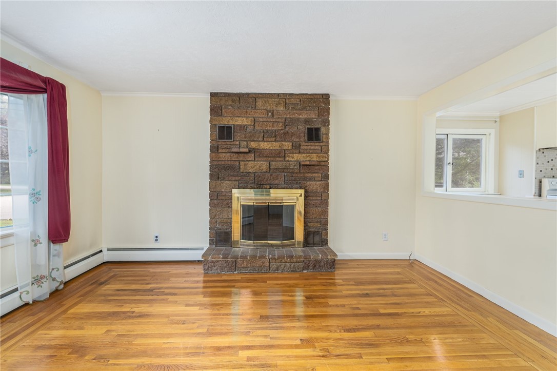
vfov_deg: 70.4
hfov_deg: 93.3
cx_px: 278
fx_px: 263
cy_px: 186
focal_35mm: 17
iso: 800
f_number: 7.1
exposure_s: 1/1.67
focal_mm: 17
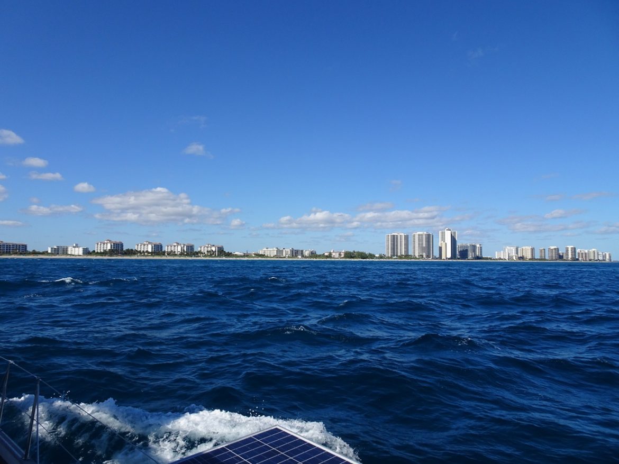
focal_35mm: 24
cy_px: 232
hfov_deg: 71.6
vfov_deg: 56.8
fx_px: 429
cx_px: 310
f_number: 3.5
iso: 80
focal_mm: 4.1
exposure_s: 1/1250
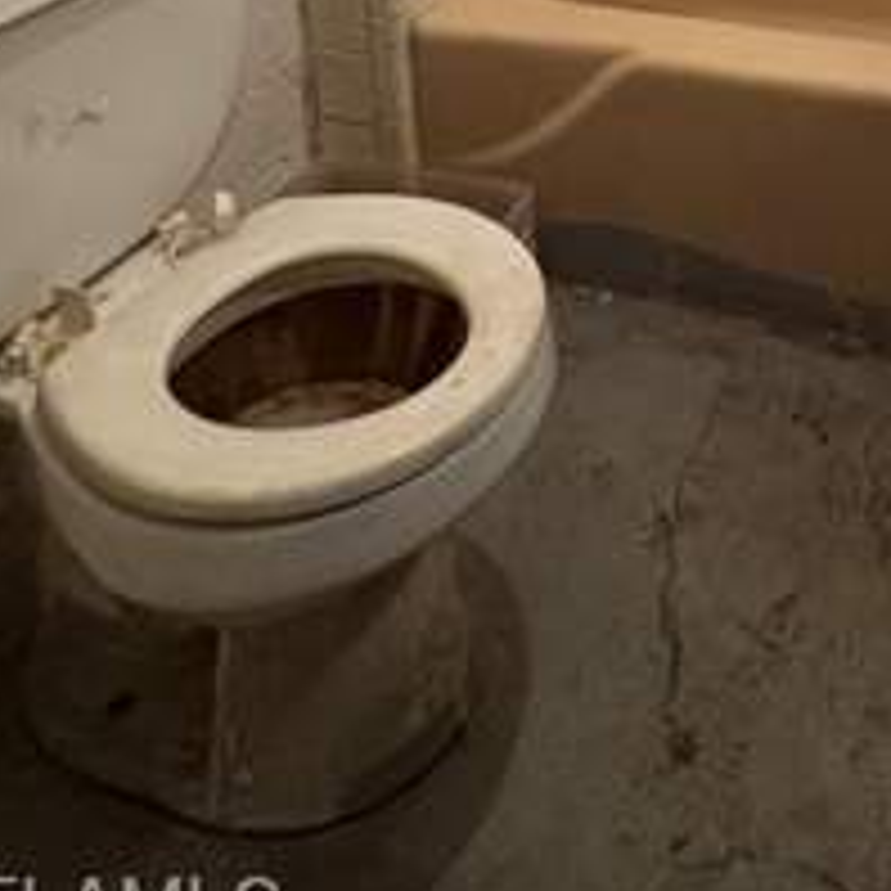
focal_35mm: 40
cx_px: 900
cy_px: -450
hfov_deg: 37.2
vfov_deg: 27.9
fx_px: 1165
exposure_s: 1/60
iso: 400
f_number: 2.2
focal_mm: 2.22
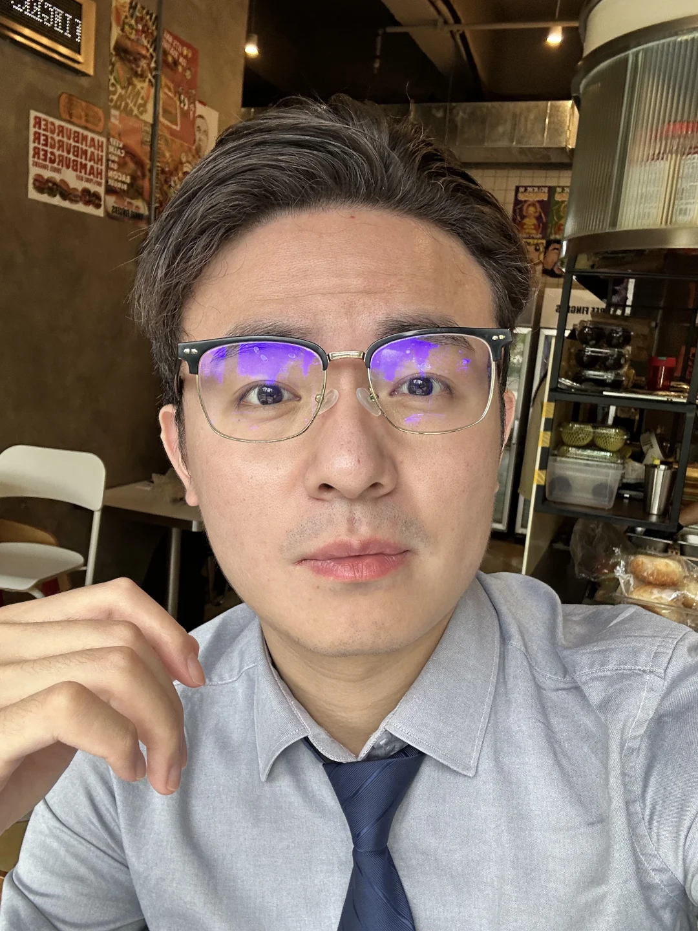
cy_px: 466
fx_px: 807
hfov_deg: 46.8
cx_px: 349
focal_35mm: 30
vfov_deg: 60.0
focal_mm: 2.69
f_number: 1.9
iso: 25
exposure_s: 1/121
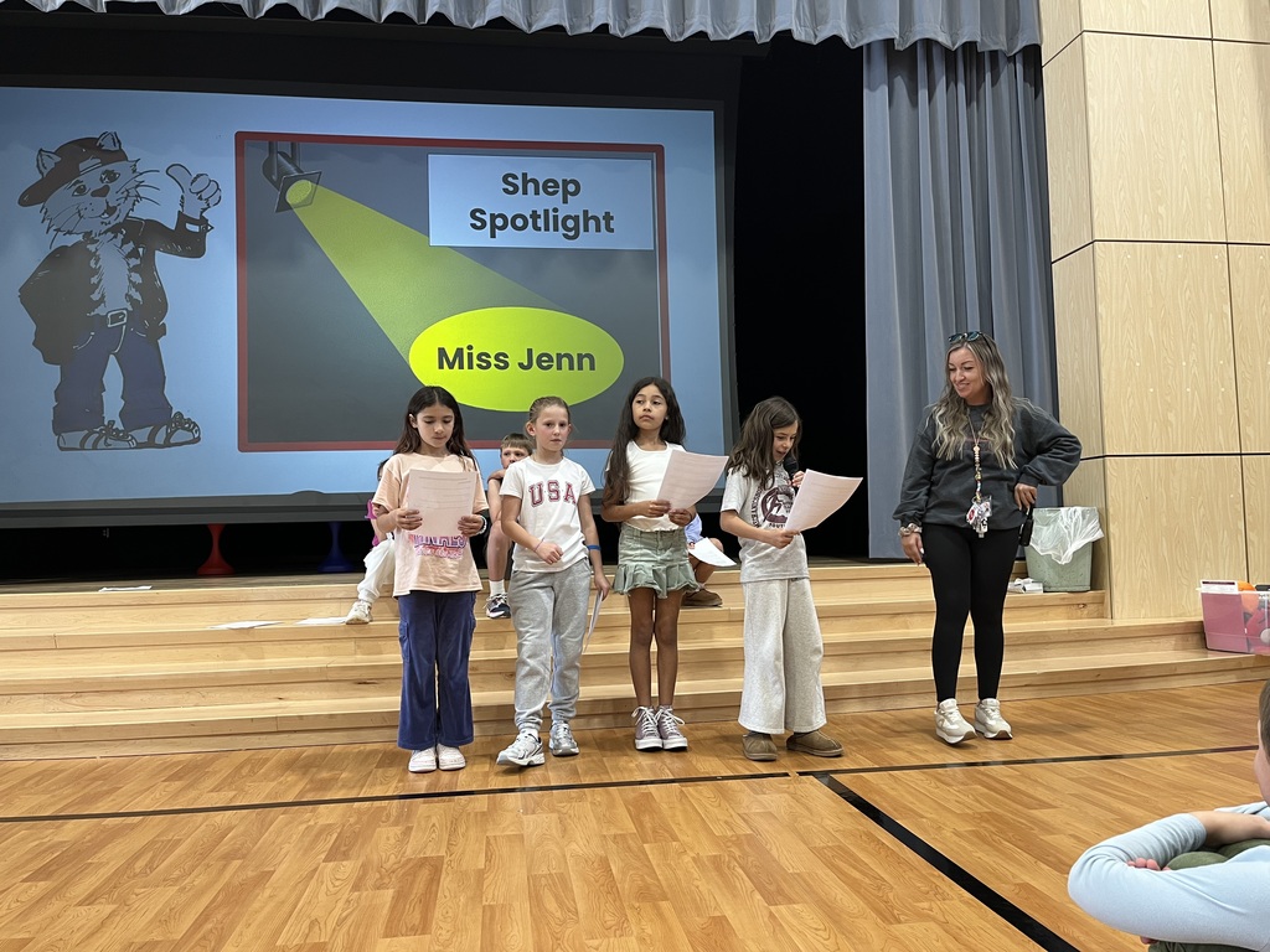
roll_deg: +0.9
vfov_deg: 53.1
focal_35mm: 26
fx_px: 954
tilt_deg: +2.4
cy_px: 476
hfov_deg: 67.3
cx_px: 635
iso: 100
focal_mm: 5.1
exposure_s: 1/60
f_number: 1.6
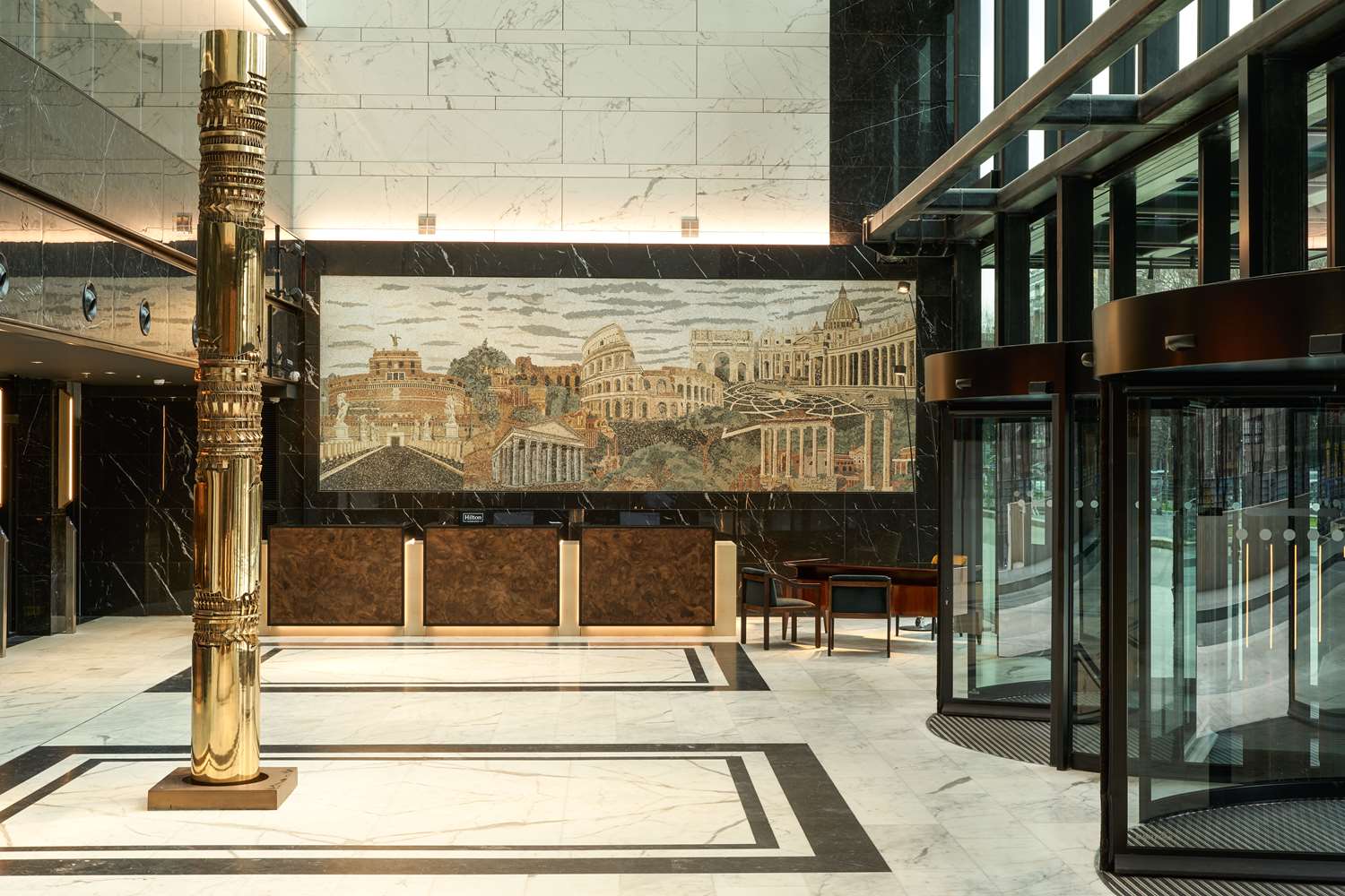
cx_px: 672
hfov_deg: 43.6
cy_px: 448
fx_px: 1681
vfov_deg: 29.9
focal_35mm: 45
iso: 200
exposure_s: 1/1.25
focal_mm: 45
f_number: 14
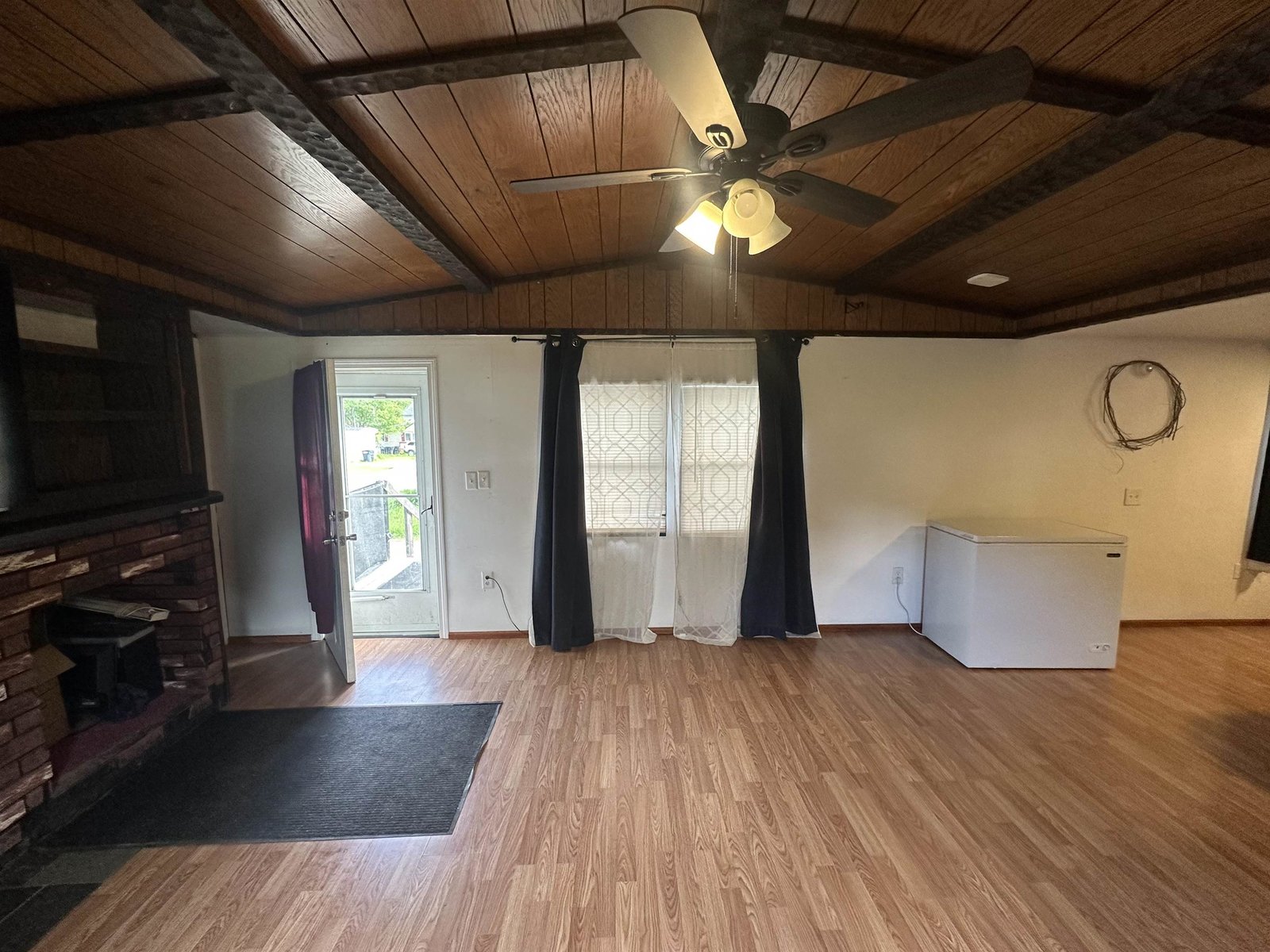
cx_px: 635
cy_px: 476
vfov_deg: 85.7
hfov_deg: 102.1
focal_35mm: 14
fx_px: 514
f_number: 2.2
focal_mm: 2.22
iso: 200
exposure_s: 1/120
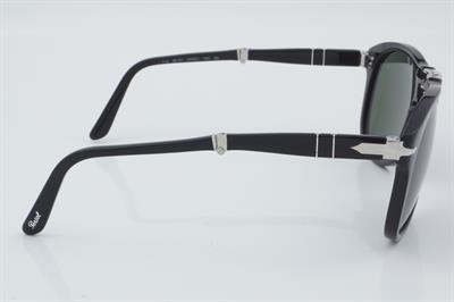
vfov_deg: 18.2
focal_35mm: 75
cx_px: 227
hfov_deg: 27.0
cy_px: 151
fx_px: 945
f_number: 32
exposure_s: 1/4
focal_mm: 50
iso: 100
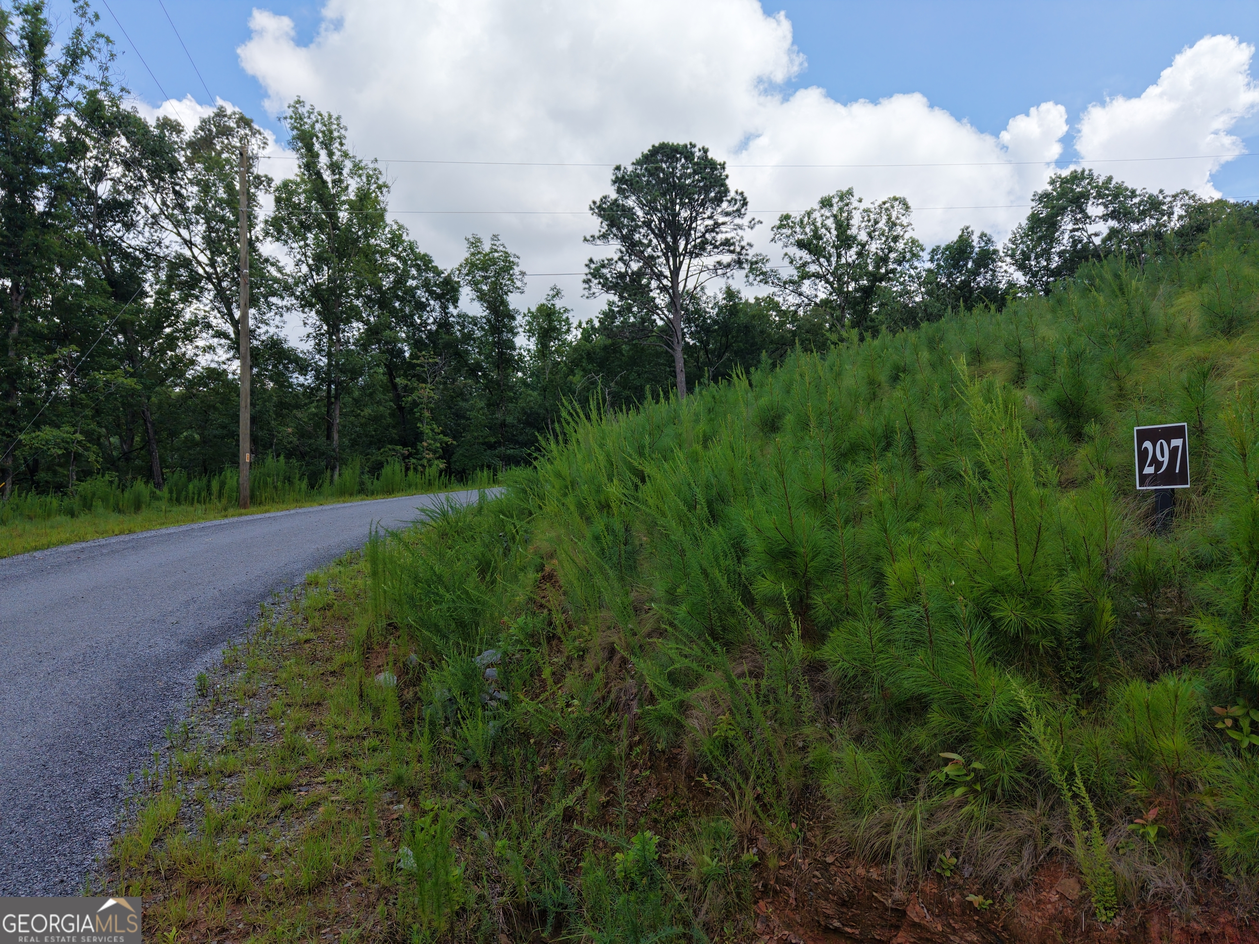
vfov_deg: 56.8
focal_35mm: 24
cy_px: 472
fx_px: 873
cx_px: 630
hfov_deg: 71.6
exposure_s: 1/5000
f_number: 1.8
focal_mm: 8.67
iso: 440
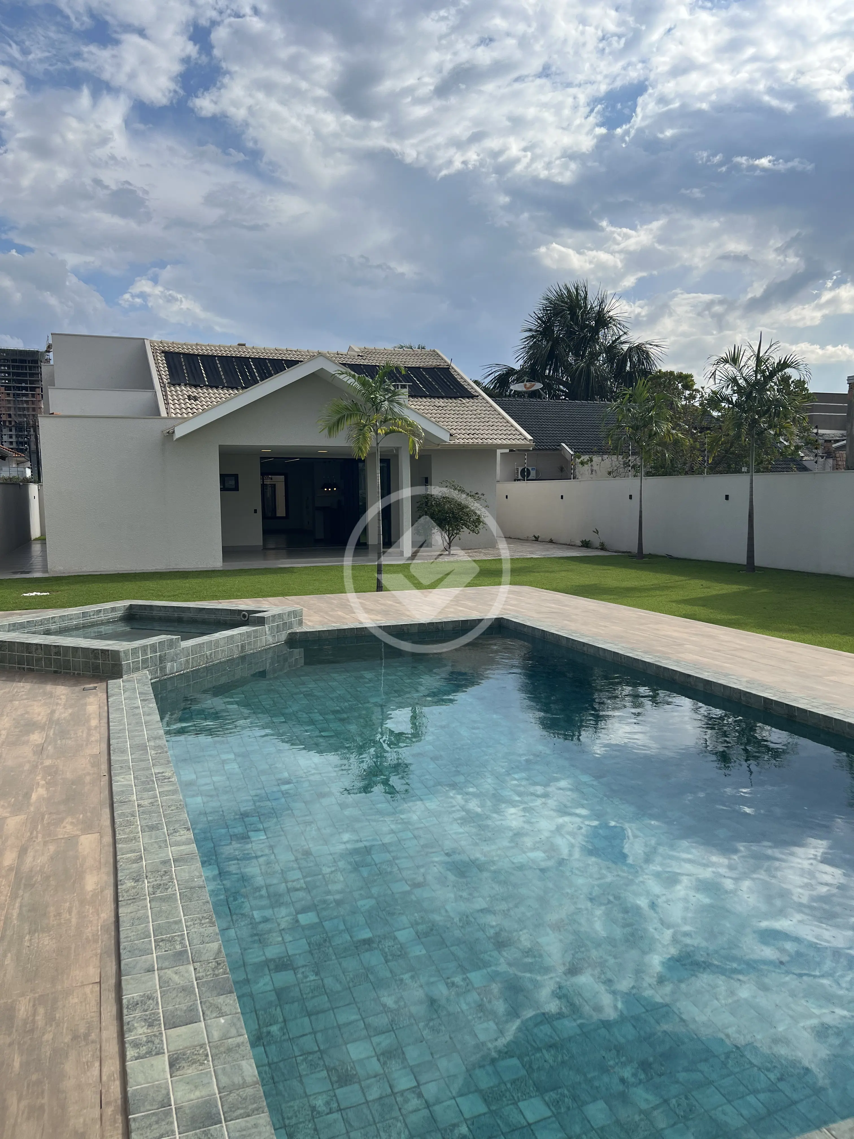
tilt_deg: -6.5
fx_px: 855
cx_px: 427
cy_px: 570
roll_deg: +0.9
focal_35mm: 26
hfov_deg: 53.1
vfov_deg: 67.3
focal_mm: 5.7
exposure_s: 1/5587
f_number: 1.5
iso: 50
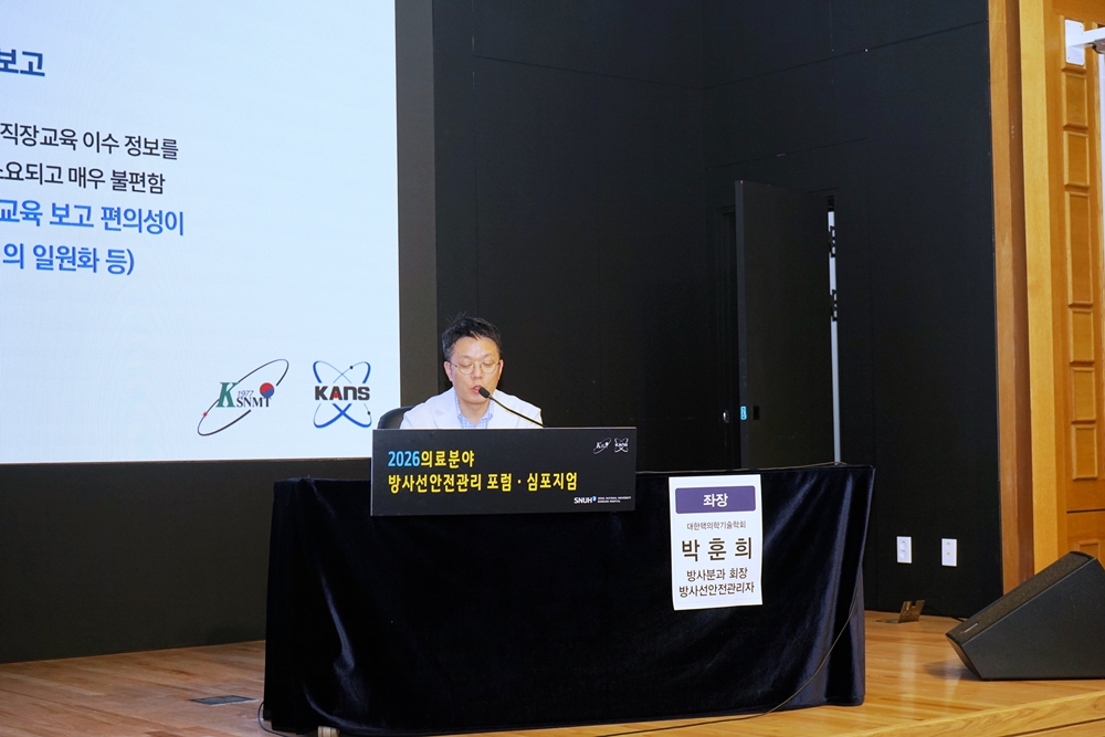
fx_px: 1750
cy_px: 368
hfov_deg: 35.0
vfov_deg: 23.8
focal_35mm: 57
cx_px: 552
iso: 400
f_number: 7.1
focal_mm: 57
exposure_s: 1/100
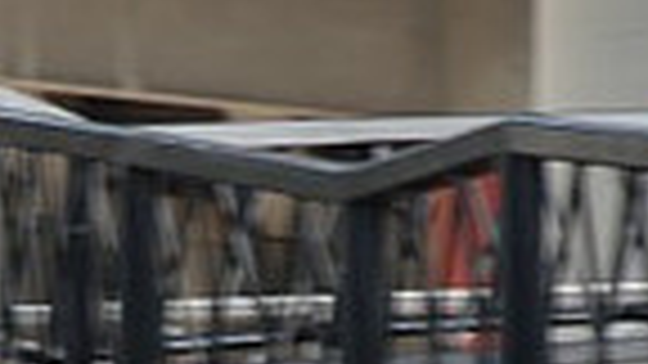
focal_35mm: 856
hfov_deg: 2.5
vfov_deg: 1.4
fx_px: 14710
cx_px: 148
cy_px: 497
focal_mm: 135
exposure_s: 1/50
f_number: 5.6
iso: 100
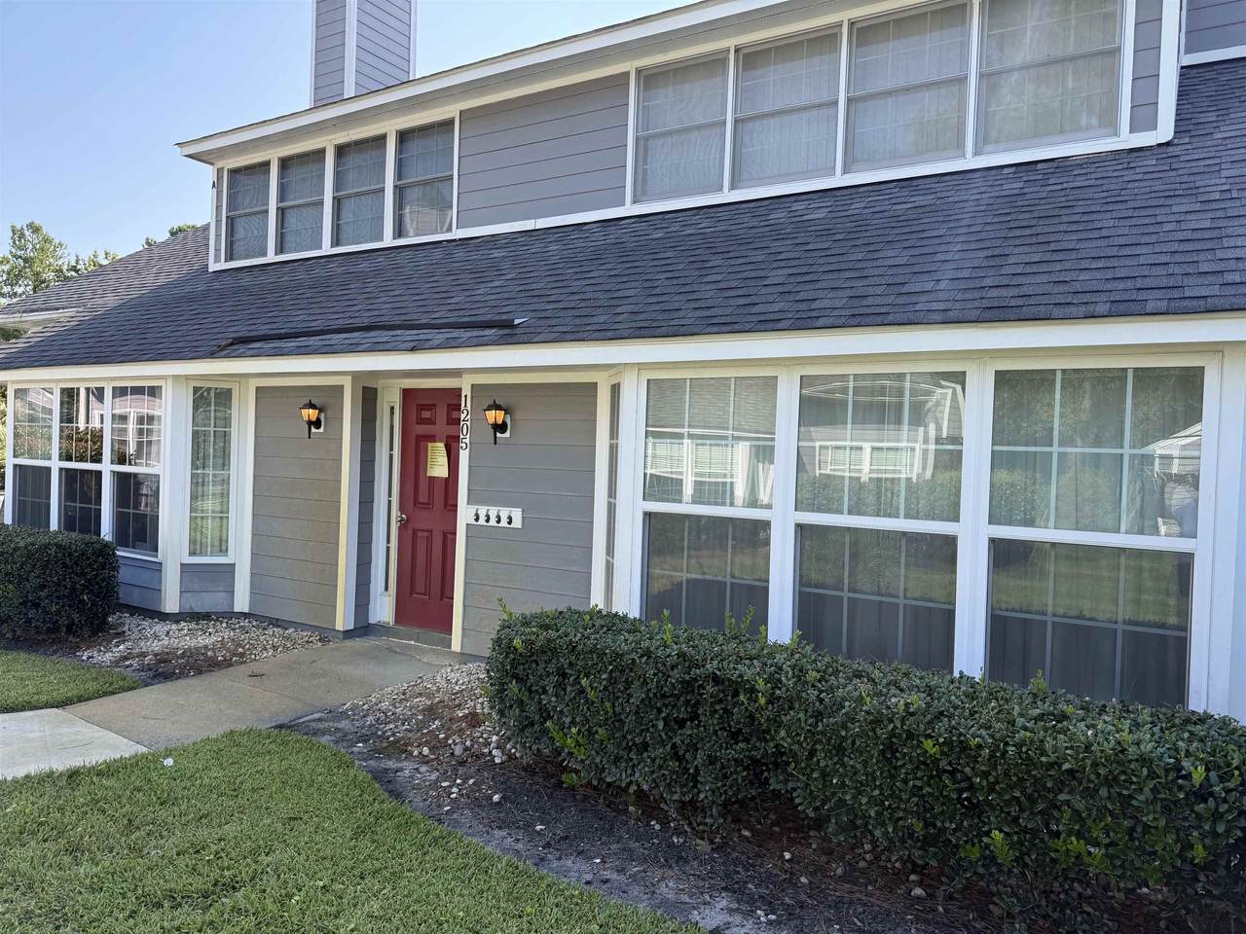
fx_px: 864
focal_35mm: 24
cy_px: 467
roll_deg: -2.7
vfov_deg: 56.8
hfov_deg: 71.6
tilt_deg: -0.6
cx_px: 623
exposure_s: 1/931
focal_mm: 6.76
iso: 80
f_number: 1.78
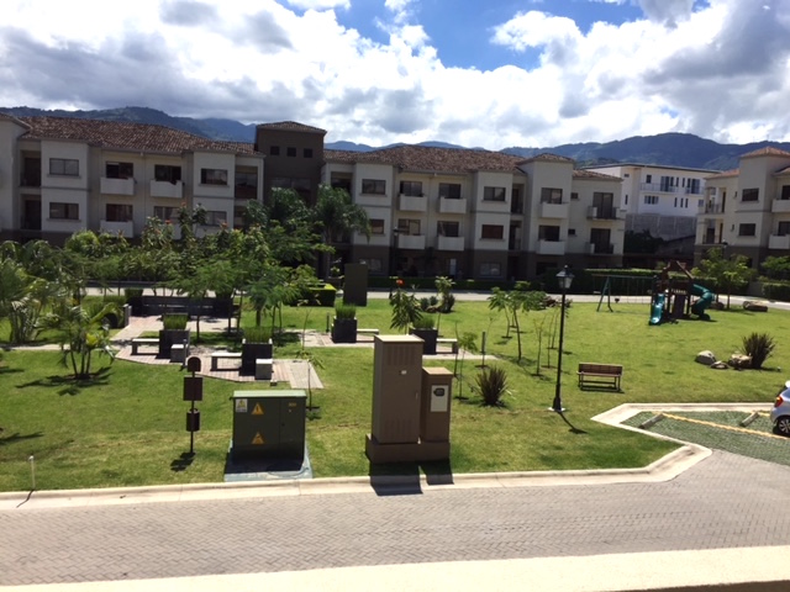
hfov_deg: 61.7
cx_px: 395
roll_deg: -2.4
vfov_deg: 48.2
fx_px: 662
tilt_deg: -3.9
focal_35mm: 29
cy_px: 296
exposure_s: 1/3049
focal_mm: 4.15
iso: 32
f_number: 2.2
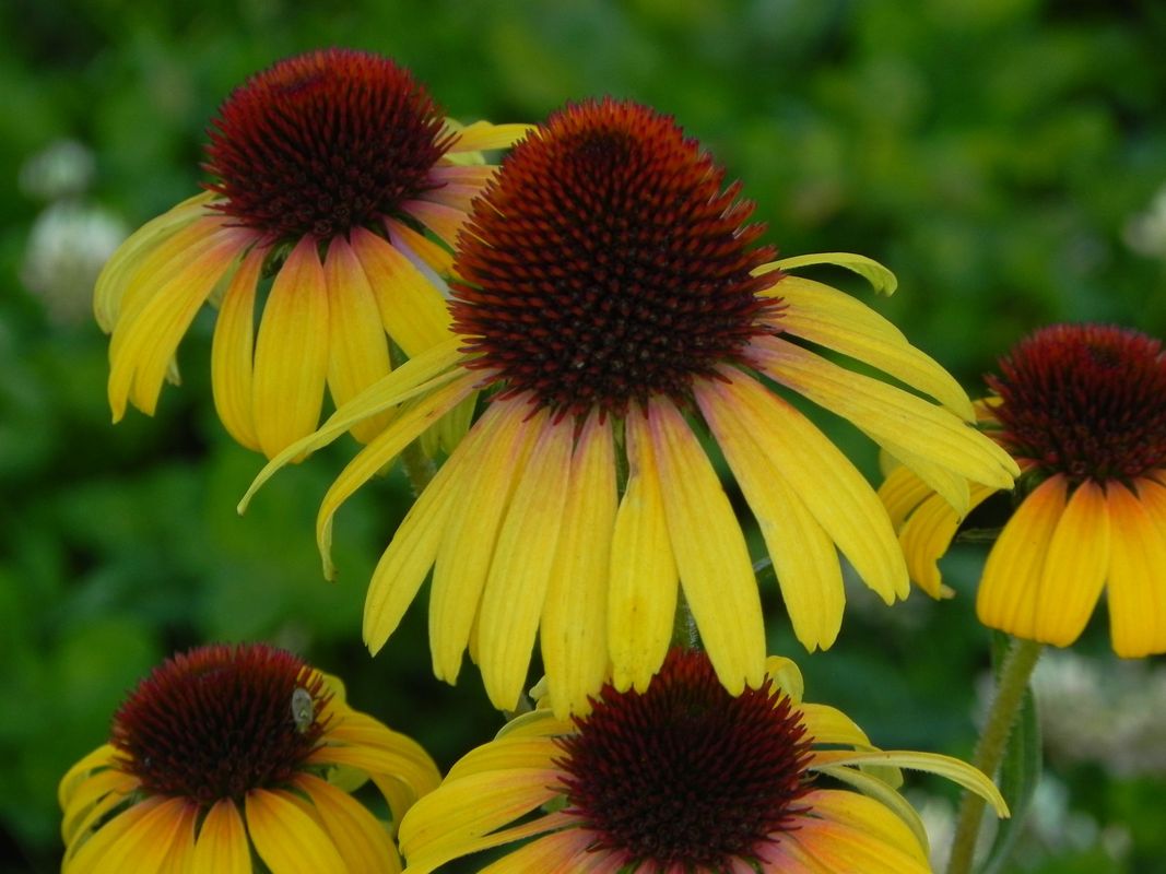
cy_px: 437
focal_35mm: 337
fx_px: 11350
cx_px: 583
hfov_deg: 5.9
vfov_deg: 4.4
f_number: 5
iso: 160
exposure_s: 1/125
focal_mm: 59.9
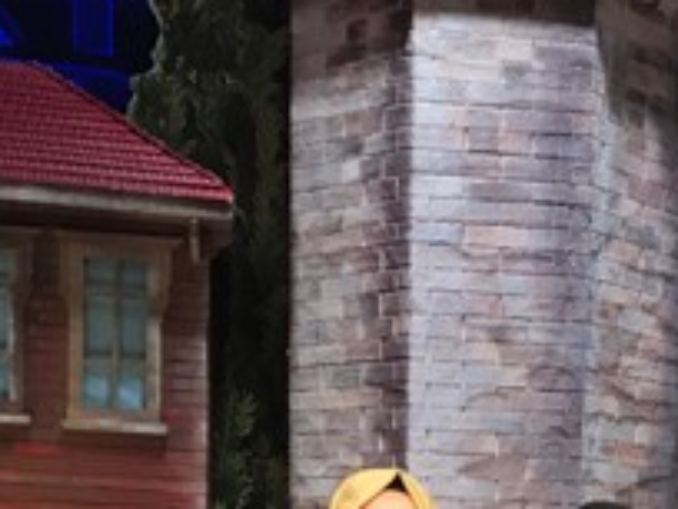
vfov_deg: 15.5
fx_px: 1724
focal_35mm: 88
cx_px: 711
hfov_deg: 21.3
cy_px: 749
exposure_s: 1/33
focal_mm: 3.99
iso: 40
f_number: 1.8
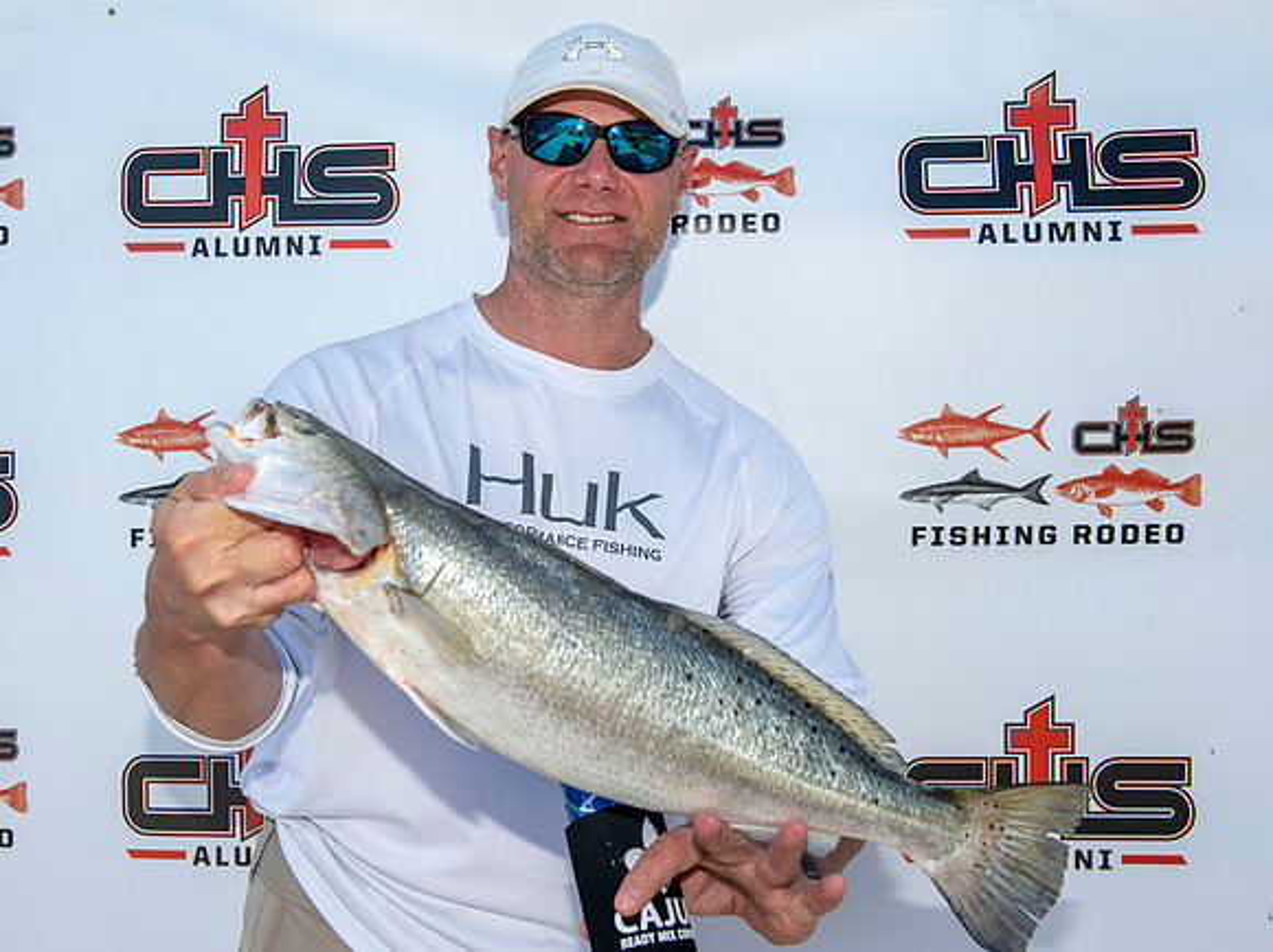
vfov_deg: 32.2
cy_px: 433
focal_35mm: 45
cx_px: 573
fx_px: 1647
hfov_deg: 42.2
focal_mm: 38
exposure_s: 1/200
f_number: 8
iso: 125
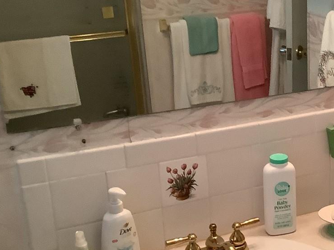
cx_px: 343
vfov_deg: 21.9
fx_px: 646
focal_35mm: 67
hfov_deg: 27.2
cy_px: 155
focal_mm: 3.3
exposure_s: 1/60
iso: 200
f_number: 2.4
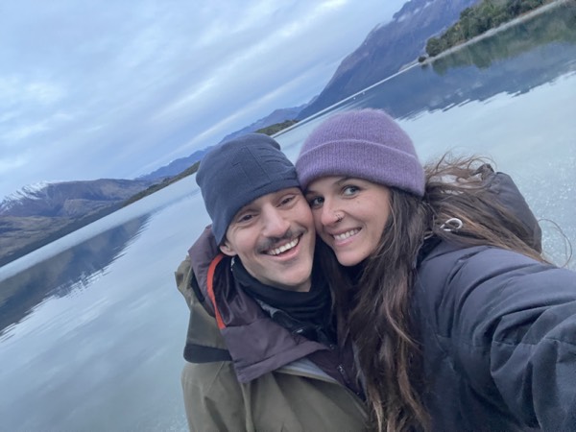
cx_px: 288
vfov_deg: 58.9
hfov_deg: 73.9
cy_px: 216
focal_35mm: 23
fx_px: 383
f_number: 2.2
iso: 400
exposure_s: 1/35
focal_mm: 2.71
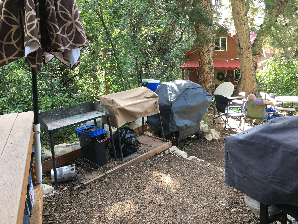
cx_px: 149
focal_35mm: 29
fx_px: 250
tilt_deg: -15.2
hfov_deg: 61.7
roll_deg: +3.2
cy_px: 112
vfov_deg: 48.2
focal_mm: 4.15
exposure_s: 1/60
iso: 32
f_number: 2.2
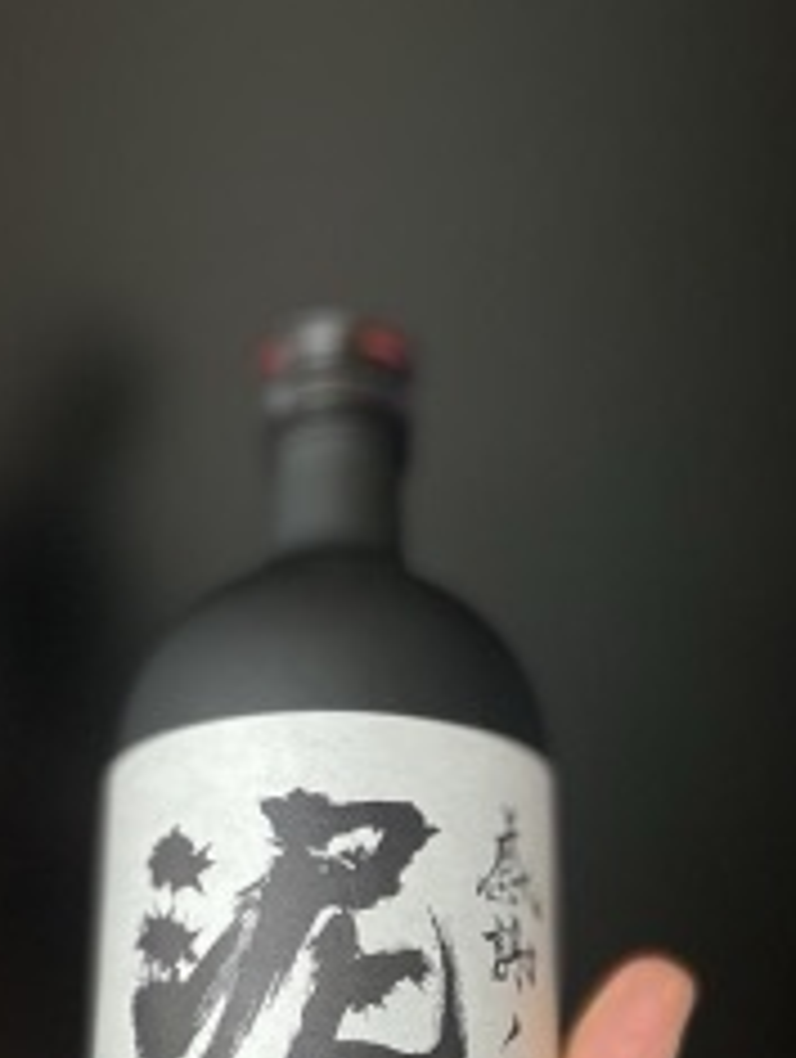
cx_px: 351
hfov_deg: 27.6
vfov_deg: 35.0
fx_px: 1621
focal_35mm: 53
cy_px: 837
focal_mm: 4.2
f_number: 1.6
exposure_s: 1/40
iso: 500
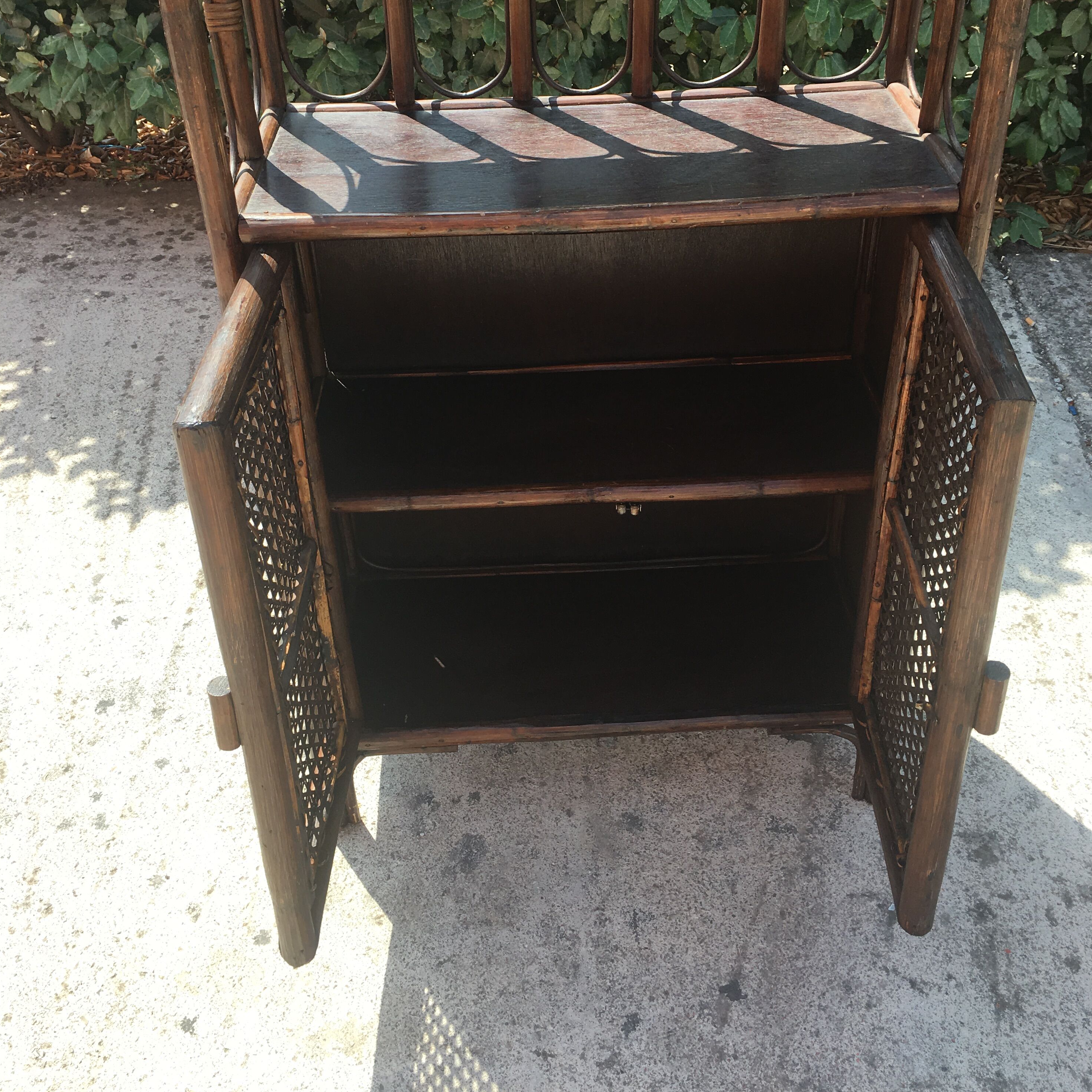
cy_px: 413
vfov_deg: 46.8
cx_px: 554
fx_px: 1249
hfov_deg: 47.2
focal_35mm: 35
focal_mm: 4.15
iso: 25
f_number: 2.2
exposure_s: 1/523
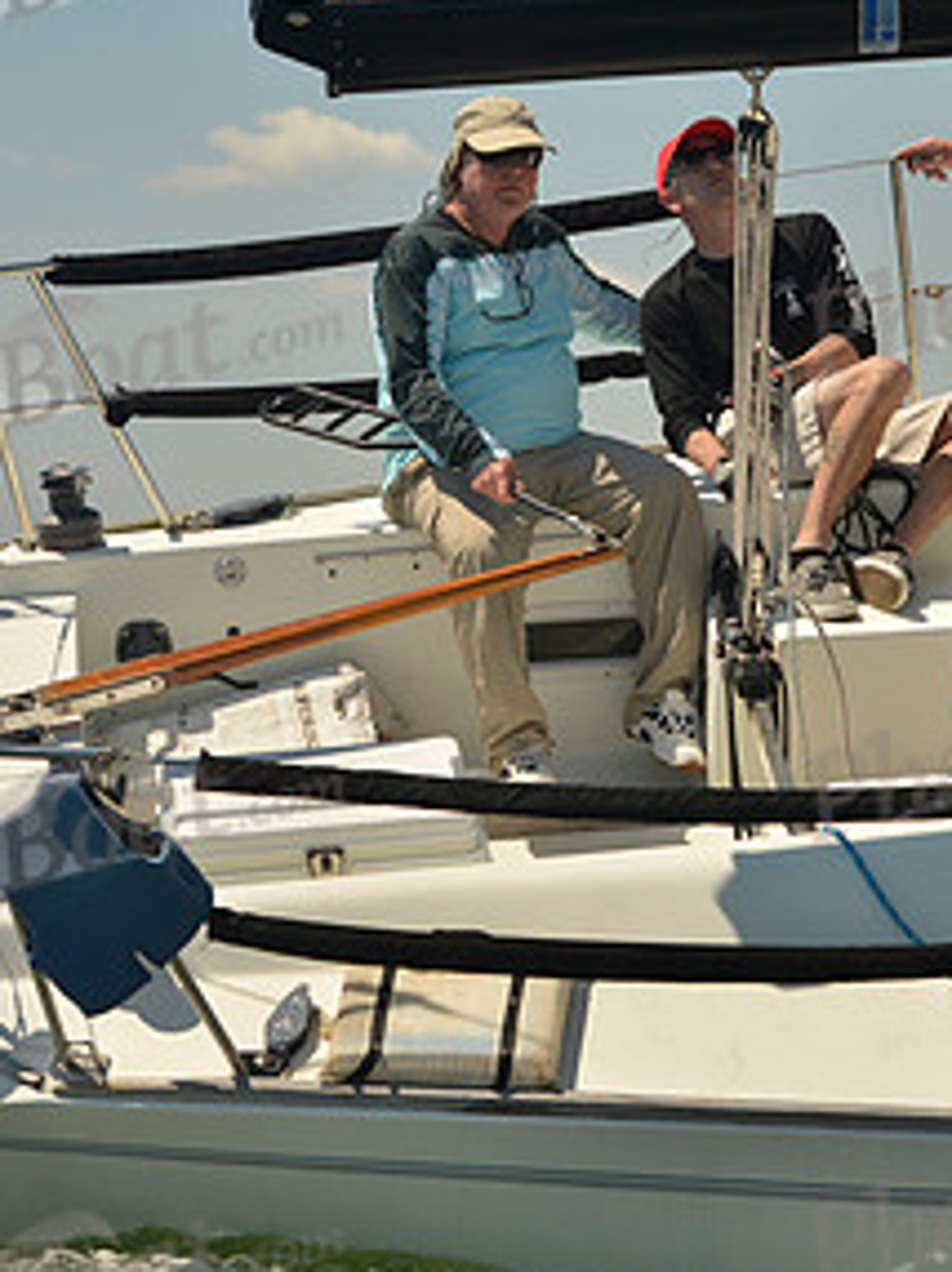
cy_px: 558
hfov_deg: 8.9
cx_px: 578
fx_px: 6096
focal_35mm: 166
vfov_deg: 11.9
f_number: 8
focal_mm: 85
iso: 200
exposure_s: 1/640
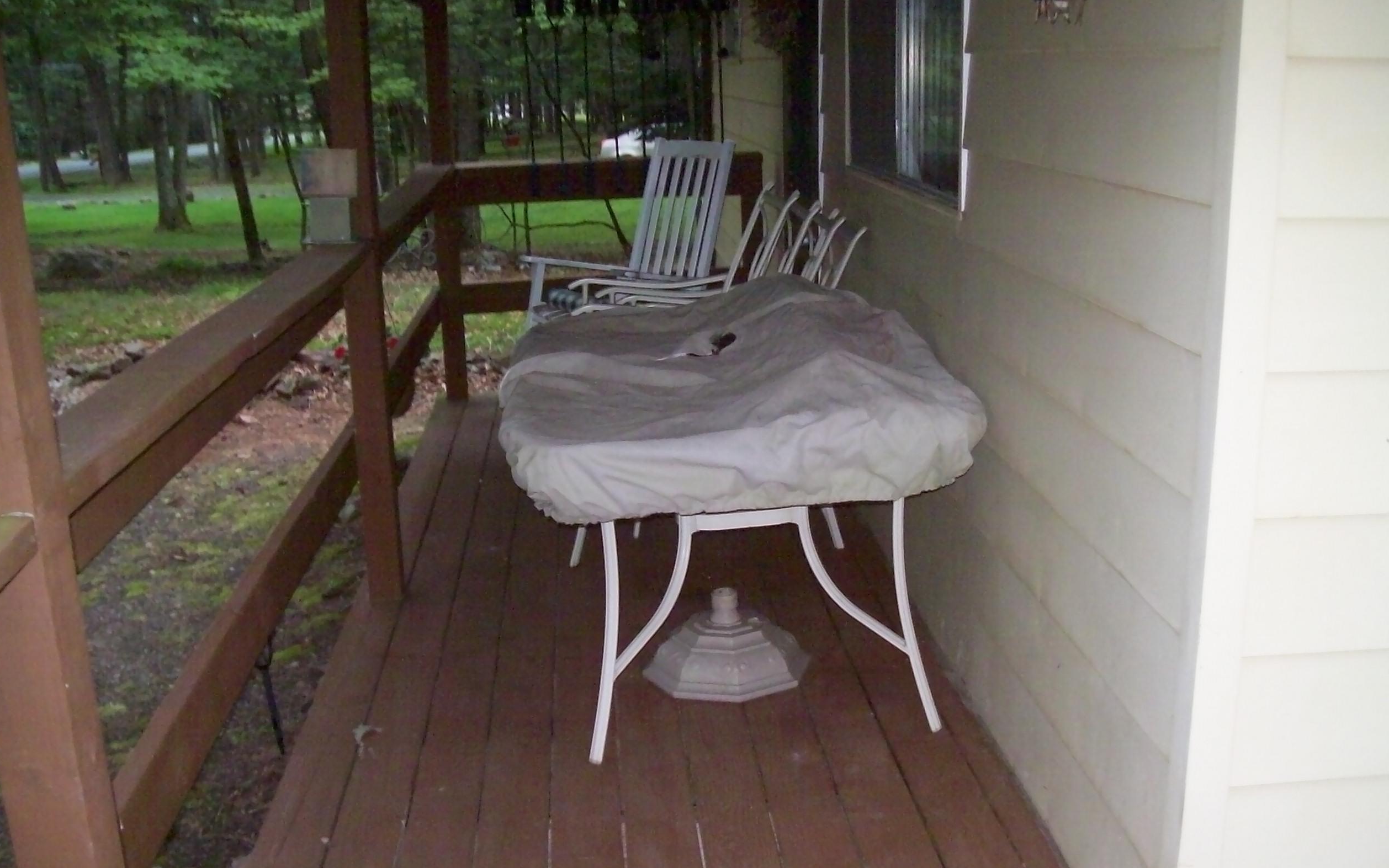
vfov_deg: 32.7
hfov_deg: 50.4
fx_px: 1476
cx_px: 686
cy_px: 504
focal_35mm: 39
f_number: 2.7
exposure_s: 1/64
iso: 160
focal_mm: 6
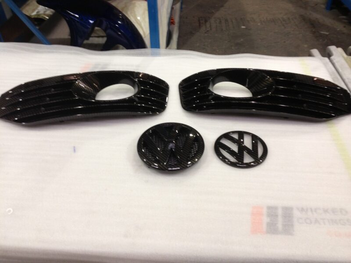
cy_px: 132
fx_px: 335
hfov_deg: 55.4
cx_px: 176
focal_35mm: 33
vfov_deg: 42.9
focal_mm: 4.13
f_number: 2.4
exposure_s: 1/20
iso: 64
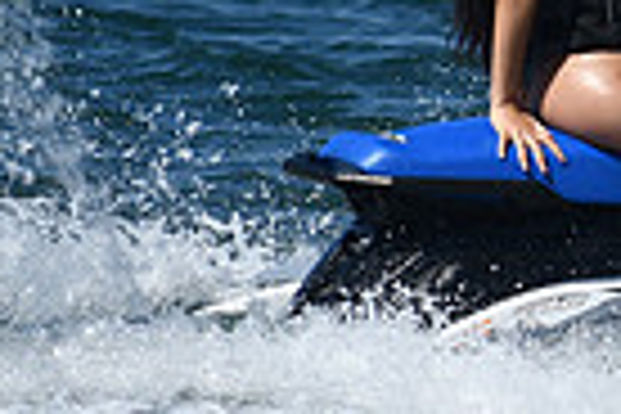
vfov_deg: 1.1
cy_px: -11
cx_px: 1220
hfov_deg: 1.6
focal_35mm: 1265
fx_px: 21820
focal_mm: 200
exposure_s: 1/640
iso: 100
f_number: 9
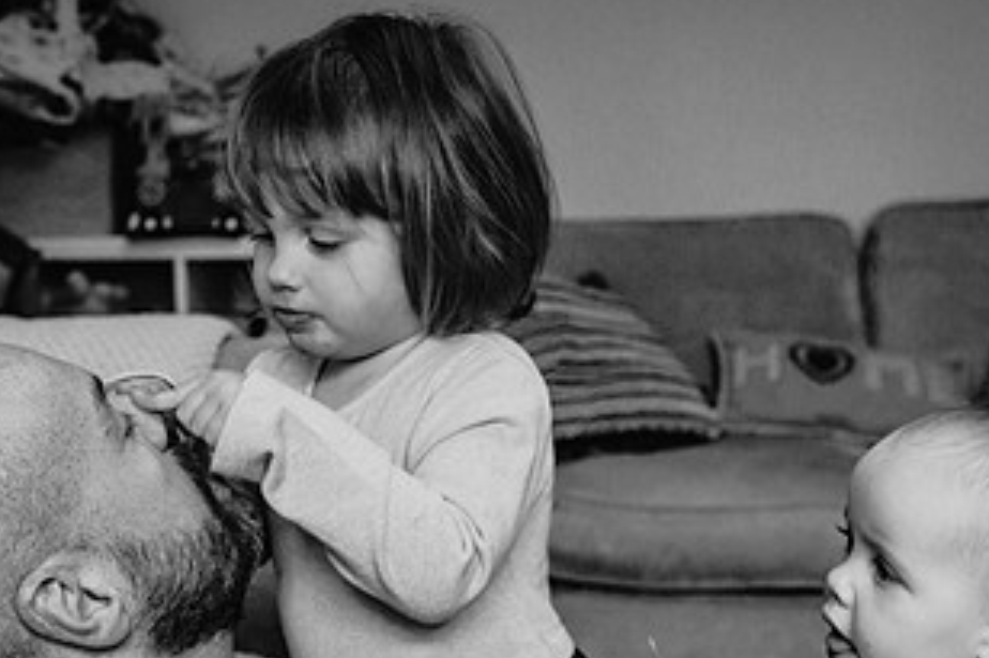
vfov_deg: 20.2
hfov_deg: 30.5
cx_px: 523
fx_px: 1812
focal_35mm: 66
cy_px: 597
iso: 2000
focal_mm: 35
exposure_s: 1/160
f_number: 4.5
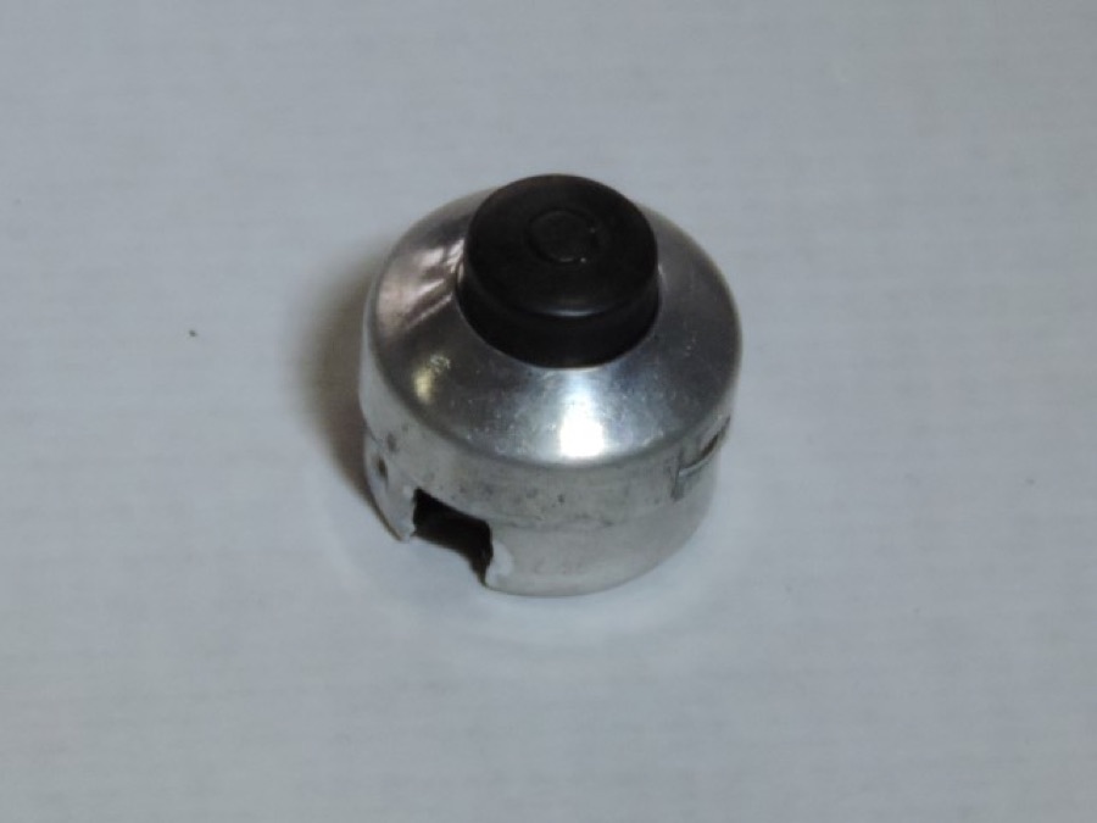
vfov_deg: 7.4
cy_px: 412
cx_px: 548
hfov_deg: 9.9
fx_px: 6338
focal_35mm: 200
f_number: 4.6
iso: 360
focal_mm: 35.6
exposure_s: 1/125
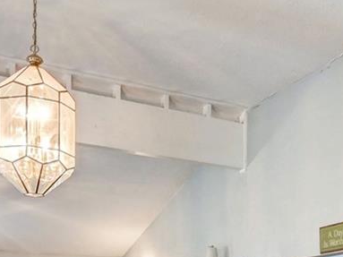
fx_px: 713
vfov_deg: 18.9
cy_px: 336
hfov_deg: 26.3
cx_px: 298
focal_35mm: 72
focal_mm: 14
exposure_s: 1/4
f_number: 8
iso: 400
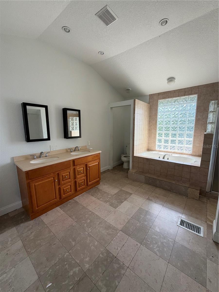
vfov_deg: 102.1
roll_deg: +0.5
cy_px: 146
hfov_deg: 85.7
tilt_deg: -5.7
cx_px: 110
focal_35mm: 14
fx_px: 118
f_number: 2.2
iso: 125
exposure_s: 1/121
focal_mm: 2.22
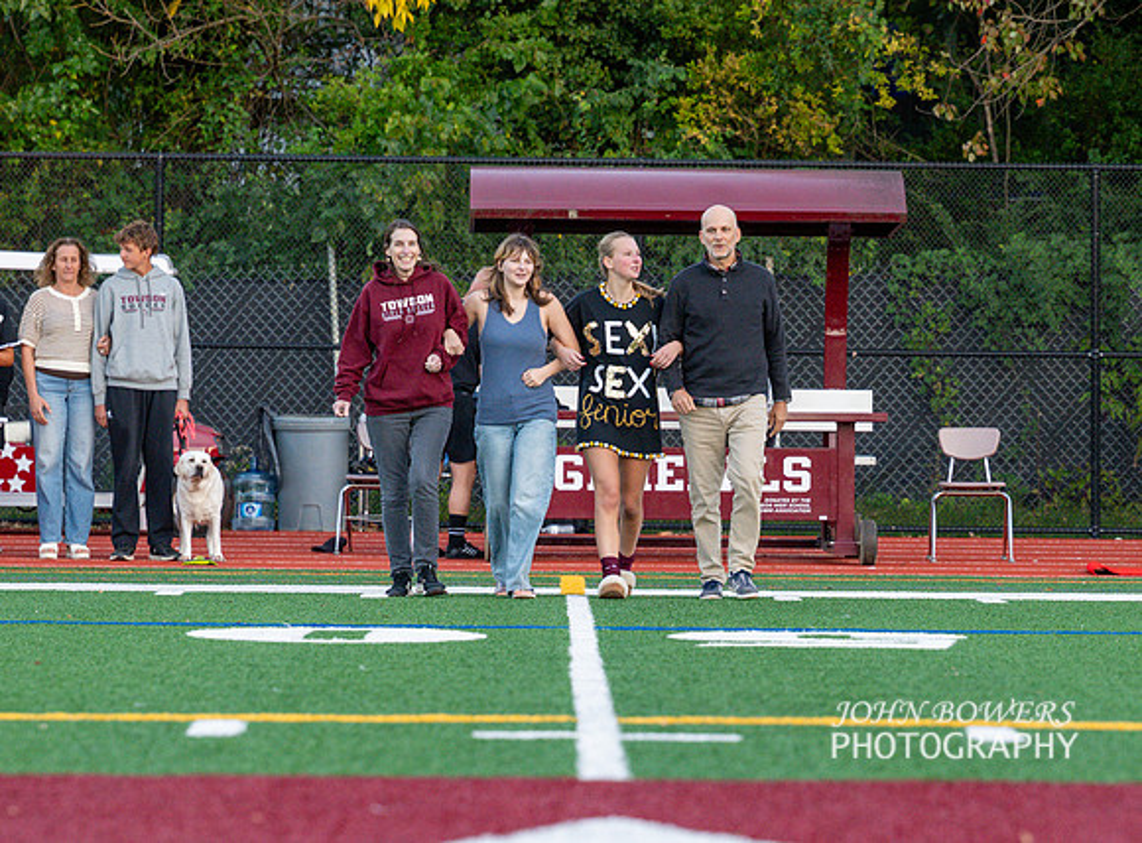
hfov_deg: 9.3
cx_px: 656
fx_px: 6996
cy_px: 470
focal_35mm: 213
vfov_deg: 6.9
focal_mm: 125
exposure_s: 1/1000
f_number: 3.5
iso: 1100
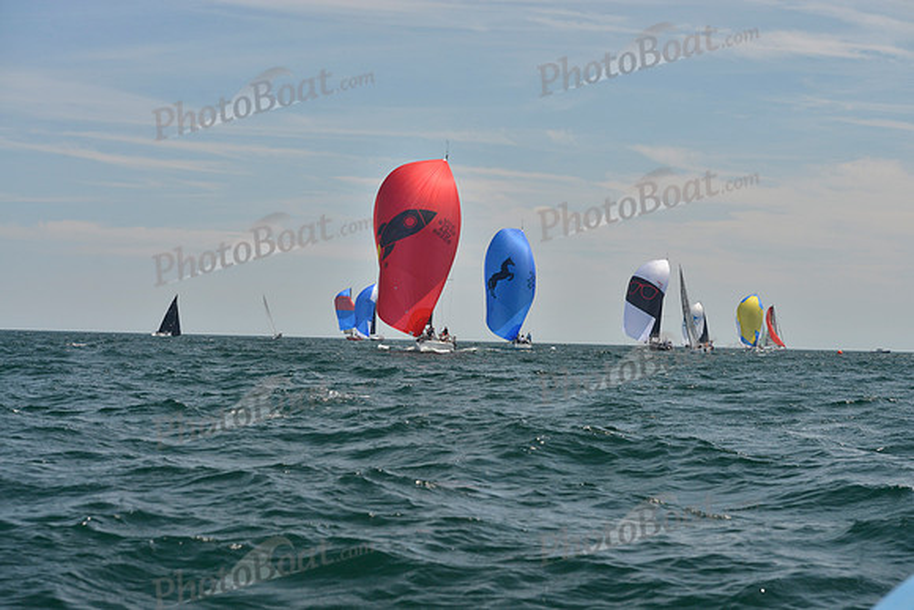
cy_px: 305
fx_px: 1905
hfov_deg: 27.0
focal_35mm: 75
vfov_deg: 18.2
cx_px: 457
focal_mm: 75
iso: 400
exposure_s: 1/800
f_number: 8
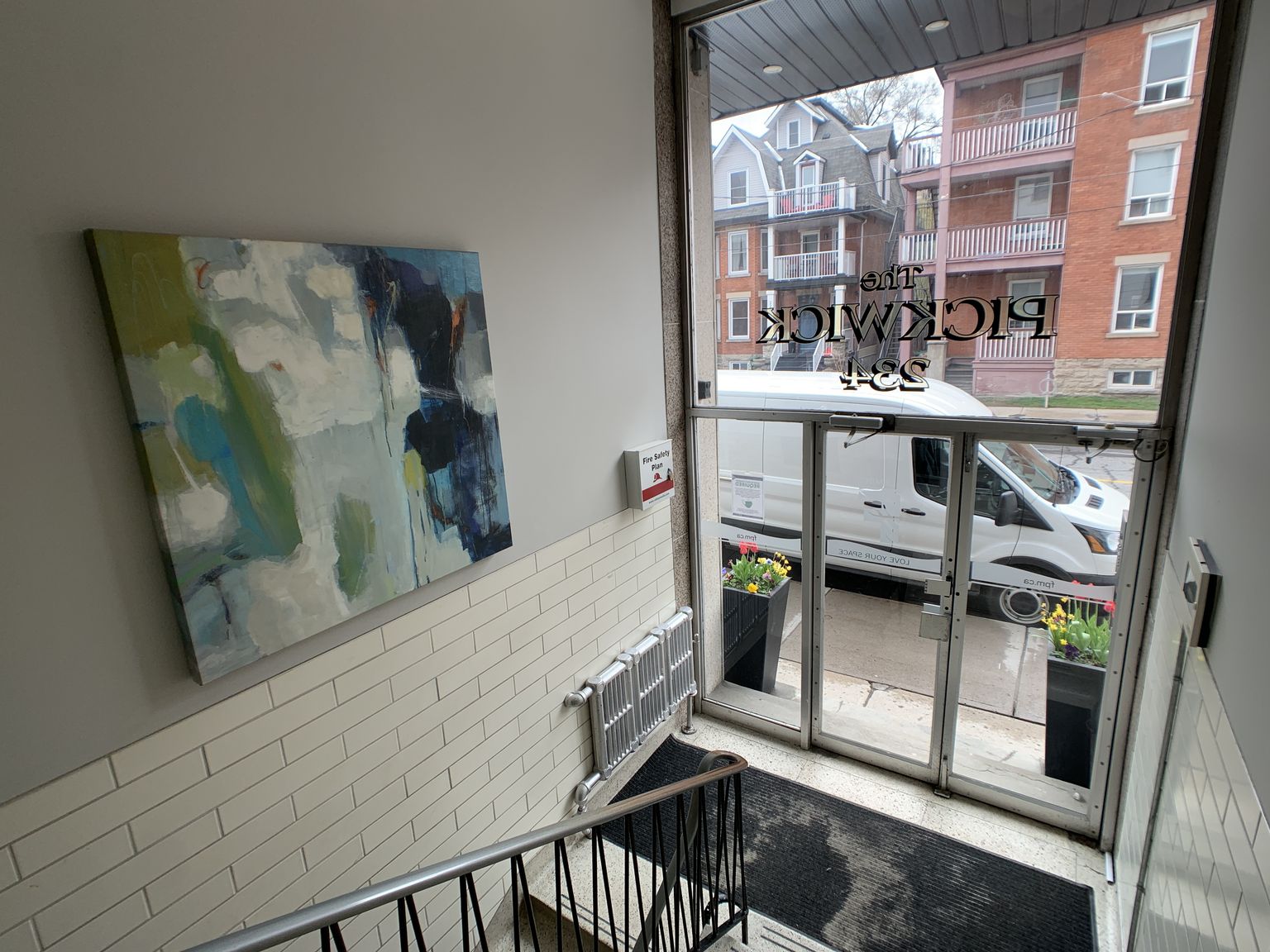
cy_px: 476
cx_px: 635
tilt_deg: -12.9
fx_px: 954
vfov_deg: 53.1
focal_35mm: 26
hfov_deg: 67.3
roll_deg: +2.6
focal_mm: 4.25
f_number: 1.8
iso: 25
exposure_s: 1/166
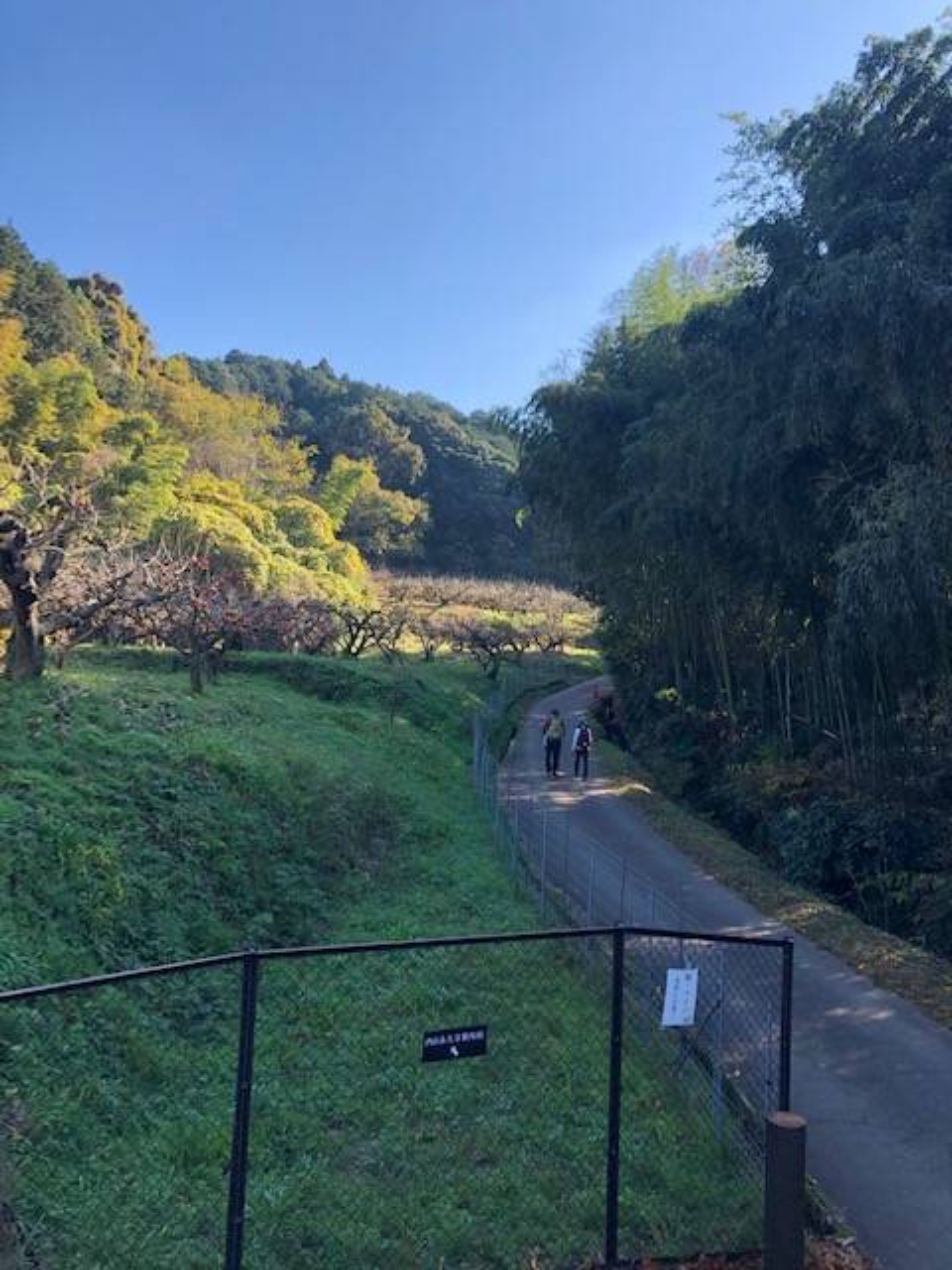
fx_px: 1027
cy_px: 635
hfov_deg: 49.7
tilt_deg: +3.8
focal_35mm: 28
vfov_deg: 63.4
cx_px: 476
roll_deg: -0.9
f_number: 1.8
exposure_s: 1/552
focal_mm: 3.99
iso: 20
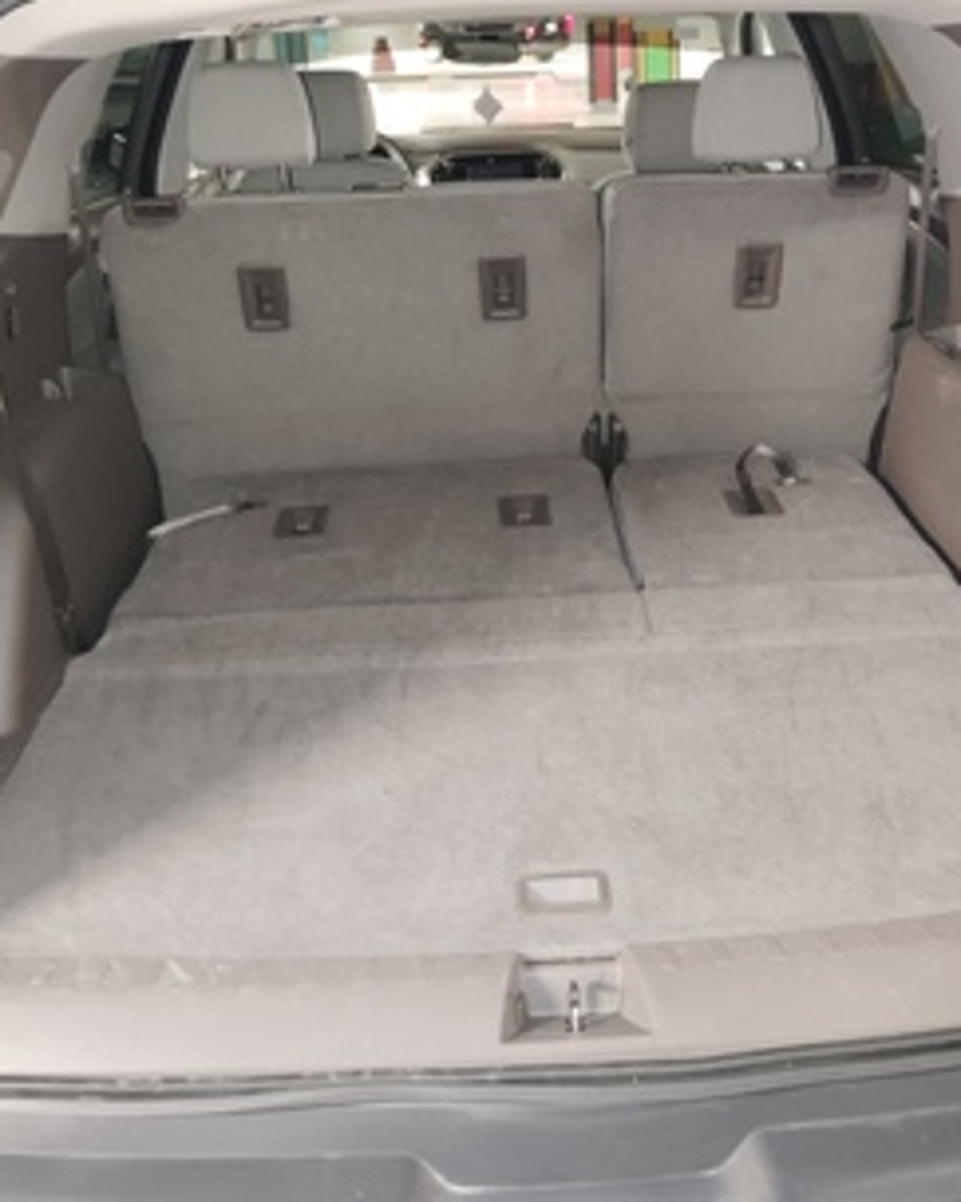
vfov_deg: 43.9
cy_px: 368
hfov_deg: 36.4
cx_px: 548
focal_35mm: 41
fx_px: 1458
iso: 4832
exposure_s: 1/17.1
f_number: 1.8
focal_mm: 4.22
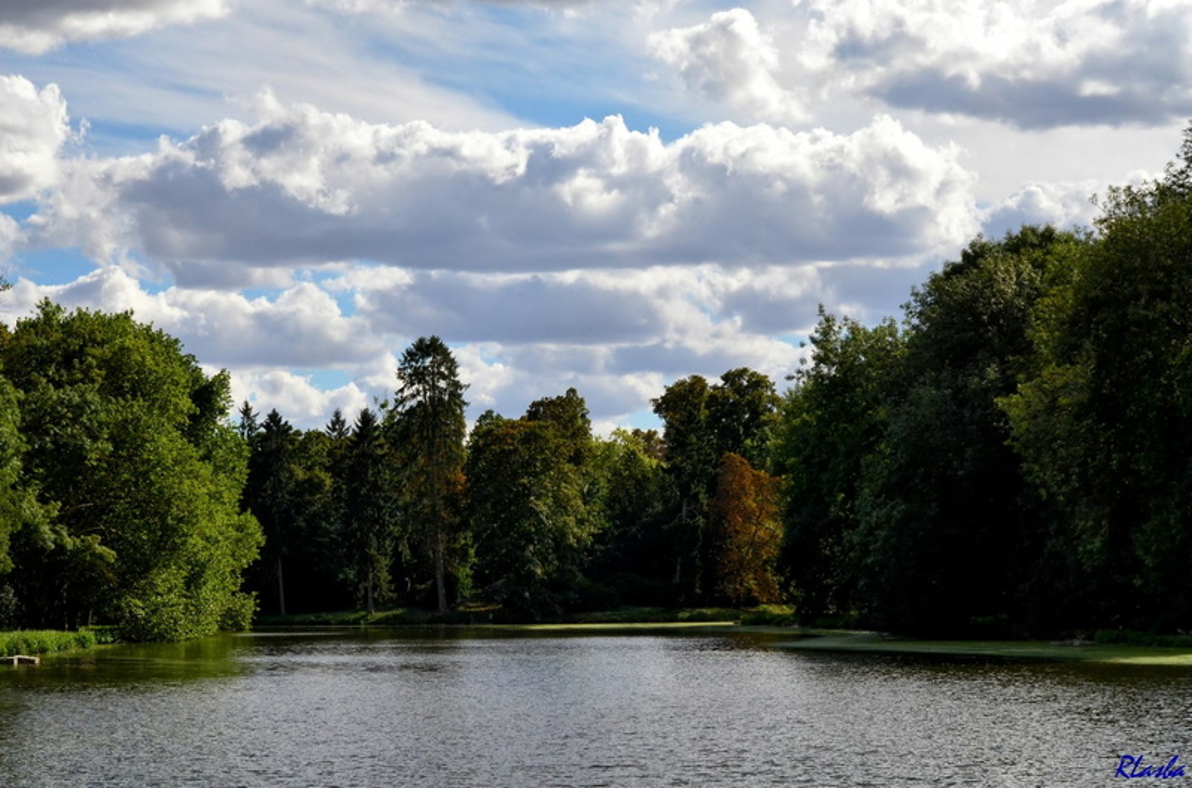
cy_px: 394
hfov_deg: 22.0
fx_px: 3071
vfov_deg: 14.6
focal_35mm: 93
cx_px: 596
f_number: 9.5
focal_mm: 62
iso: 800
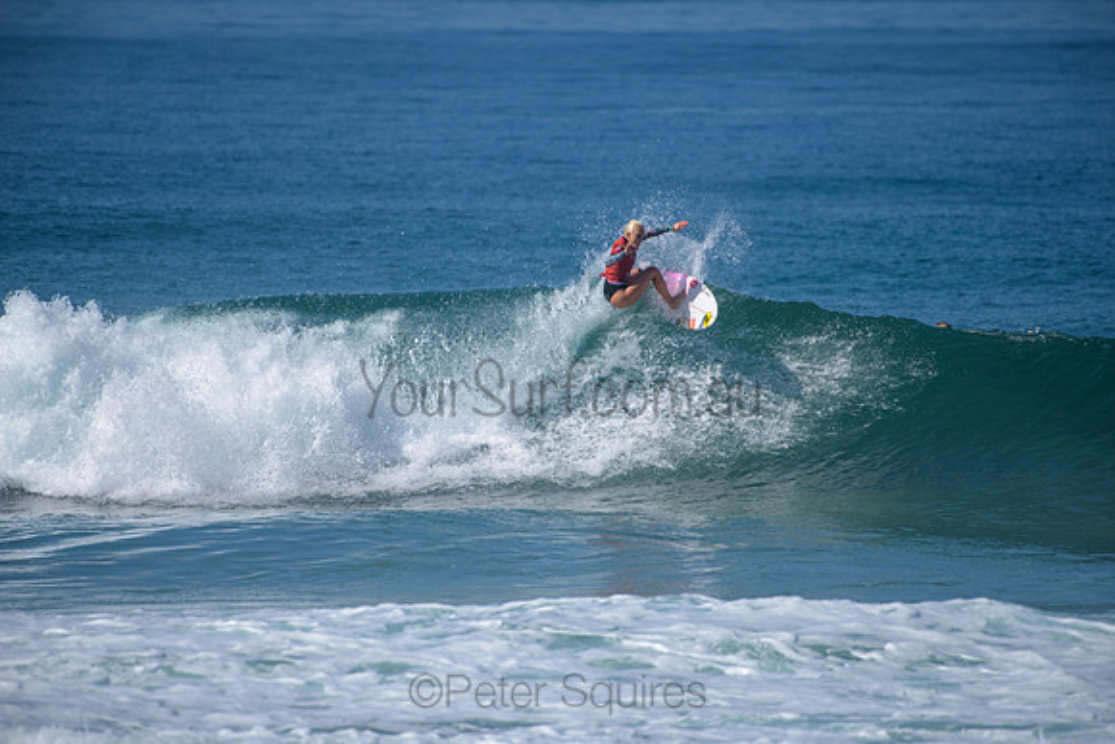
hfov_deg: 4.1
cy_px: 372
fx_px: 15489
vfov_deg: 2.8
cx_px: 558
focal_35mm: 500
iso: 140
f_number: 5.6
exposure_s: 1/2000
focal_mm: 500
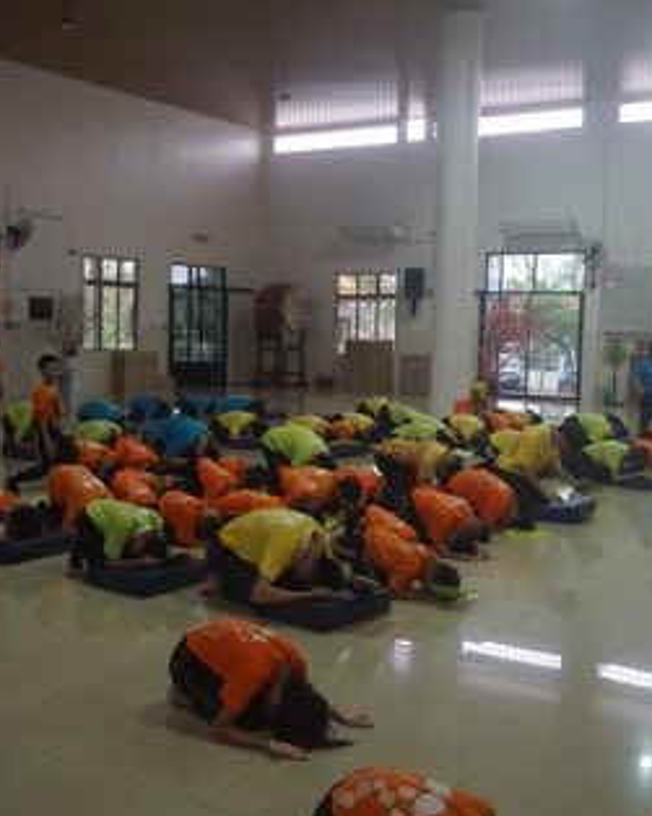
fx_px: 1038
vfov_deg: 42.9
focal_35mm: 43
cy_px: 413
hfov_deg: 34.9
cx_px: 312
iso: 400
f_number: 4
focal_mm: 20
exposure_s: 1/160
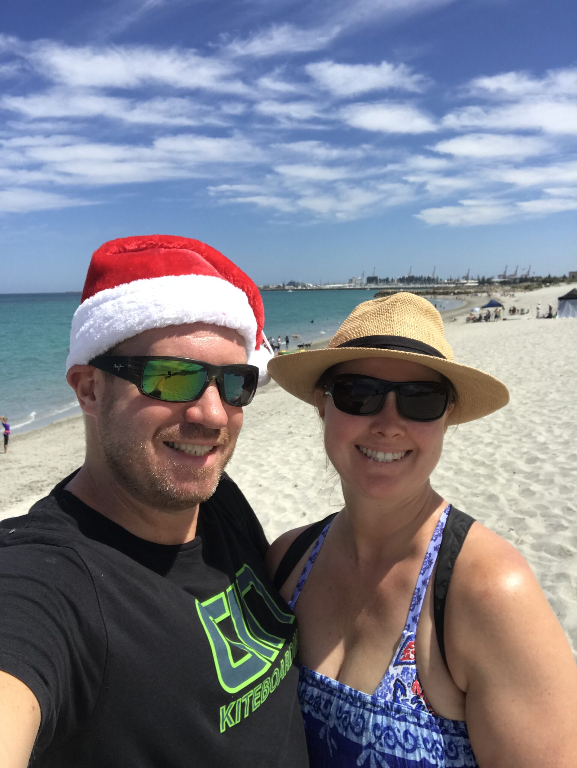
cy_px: 384
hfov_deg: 44.2
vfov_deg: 56.8
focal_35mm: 32
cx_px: 288
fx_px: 710
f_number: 2.2
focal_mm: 2.87
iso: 25
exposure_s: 1/1647
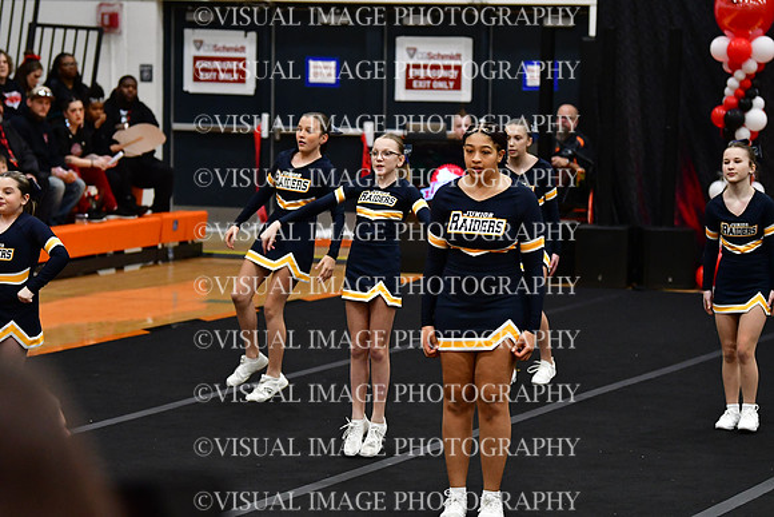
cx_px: 387
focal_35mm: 153
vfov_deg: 9.0
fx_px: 3290
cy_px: 258
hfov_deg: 13.4
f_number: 2.8
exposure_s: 1/800
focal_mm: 102
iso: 4000
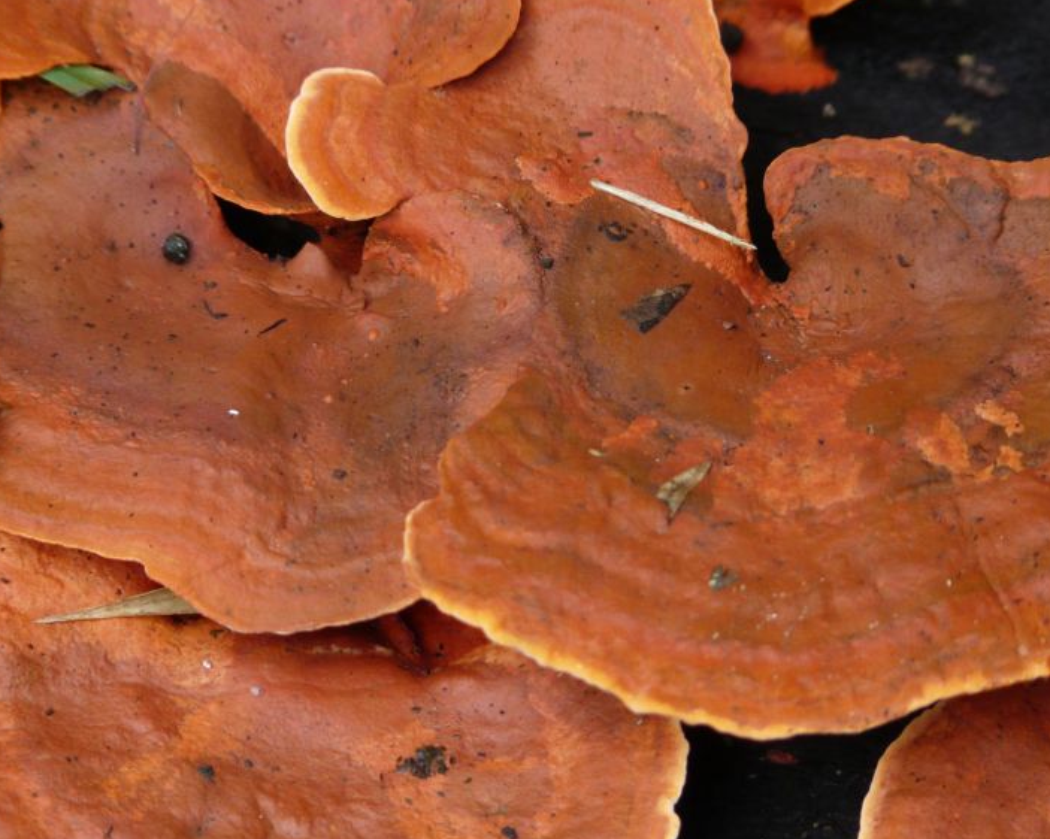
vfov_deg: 2.8
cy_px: 409
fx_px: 17398
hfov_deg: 3.5
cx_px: 556
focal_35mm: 560
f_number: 4.2
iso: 200
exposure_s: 1/50
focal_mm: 82.8
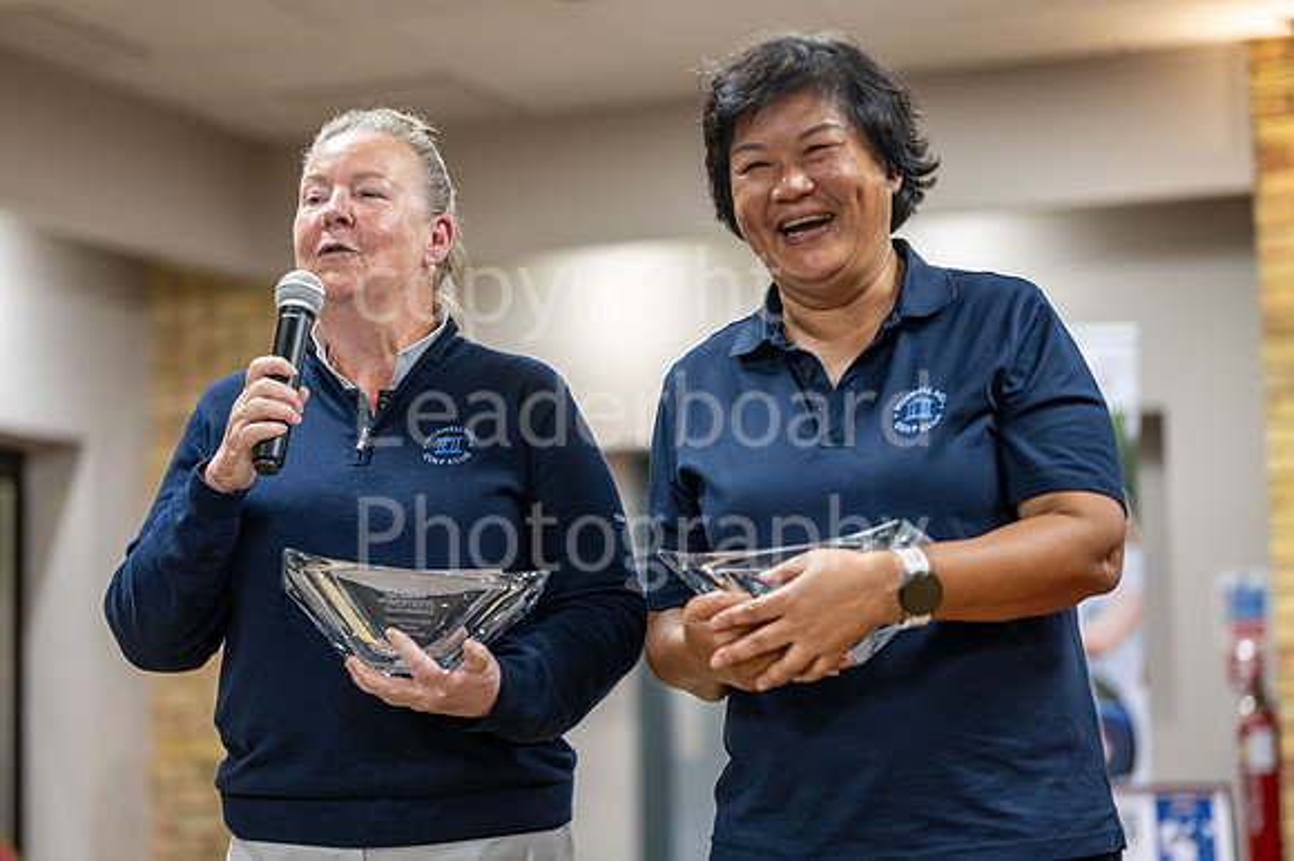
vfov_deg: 15.1
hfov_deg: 22.5
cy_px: 402
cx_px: 604
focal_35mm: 91
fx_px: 3258
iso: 500
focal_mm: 85
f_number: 2
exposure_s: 1/125
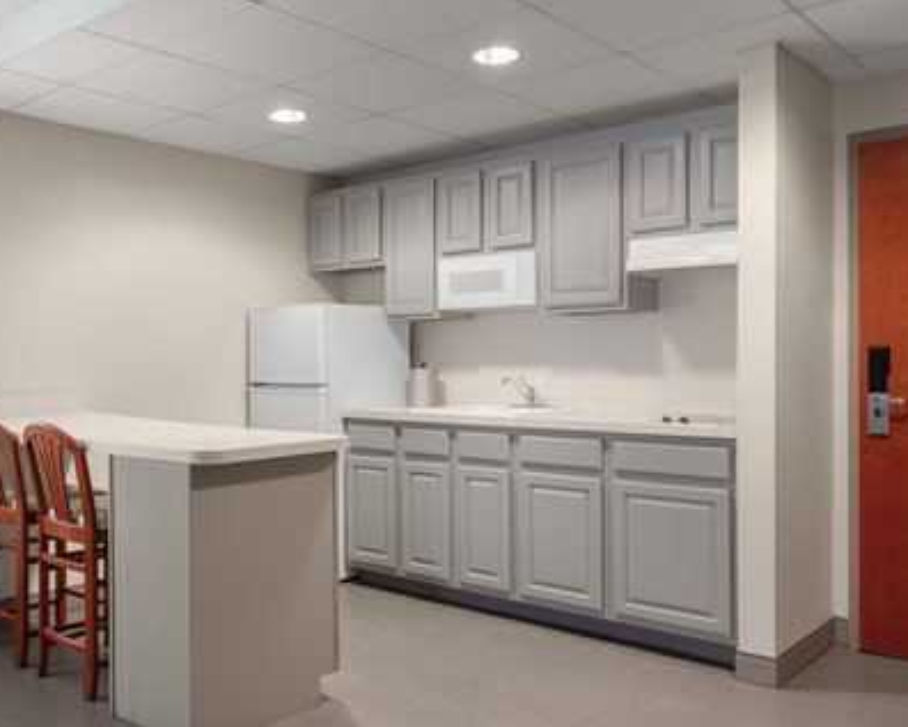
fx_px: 887
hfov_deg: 54.0
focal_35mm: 33
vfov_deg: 44.6
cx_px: 388
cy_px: 362
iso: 100
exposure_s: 1/30
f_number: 9
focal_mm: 19.5
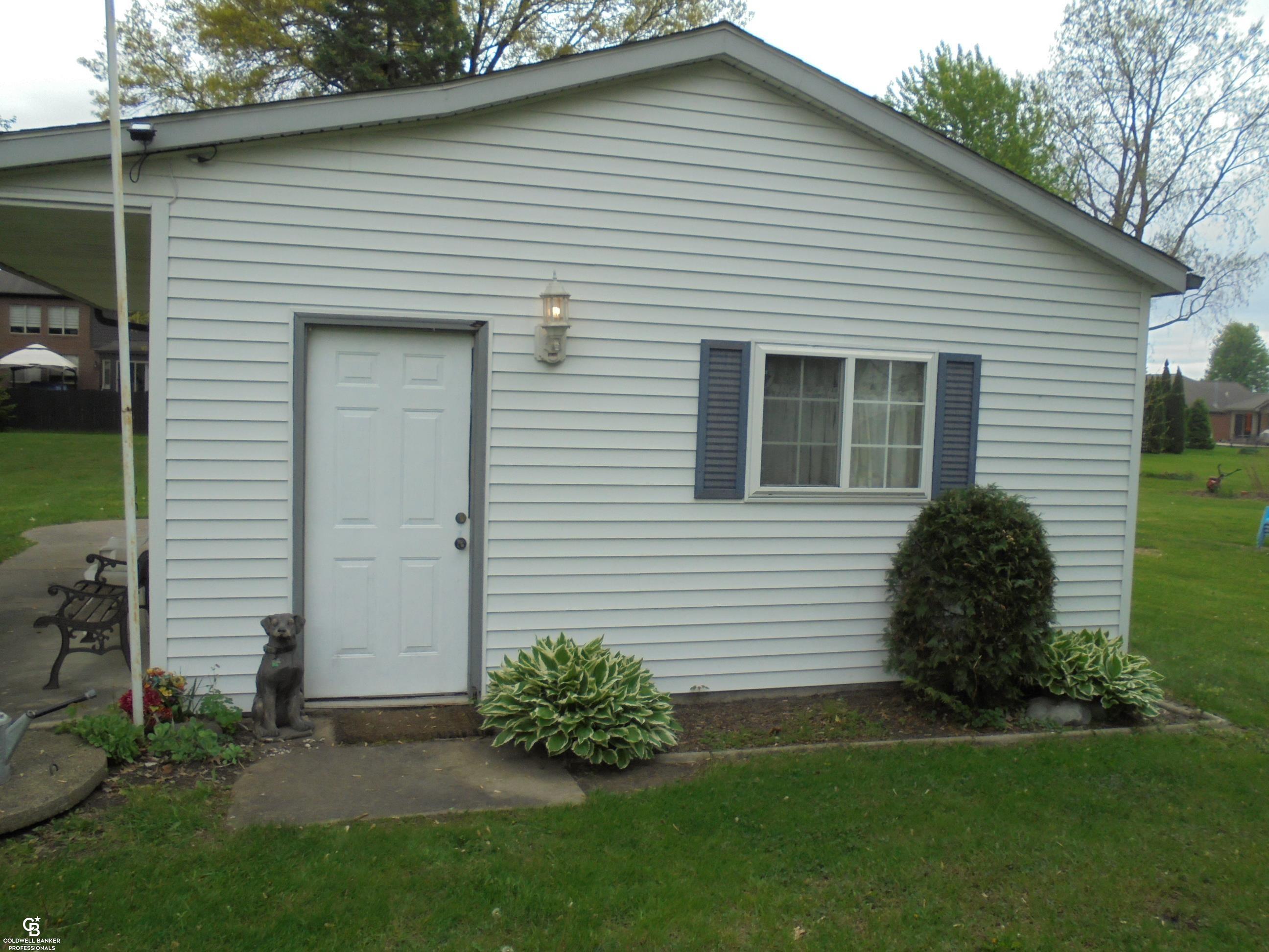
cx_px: 634
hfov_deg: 61.7
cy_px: 476
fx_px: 1063
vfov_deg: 48.2
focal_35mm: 29
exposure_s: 1/500
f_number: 3.7
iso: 100
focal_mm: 5.3
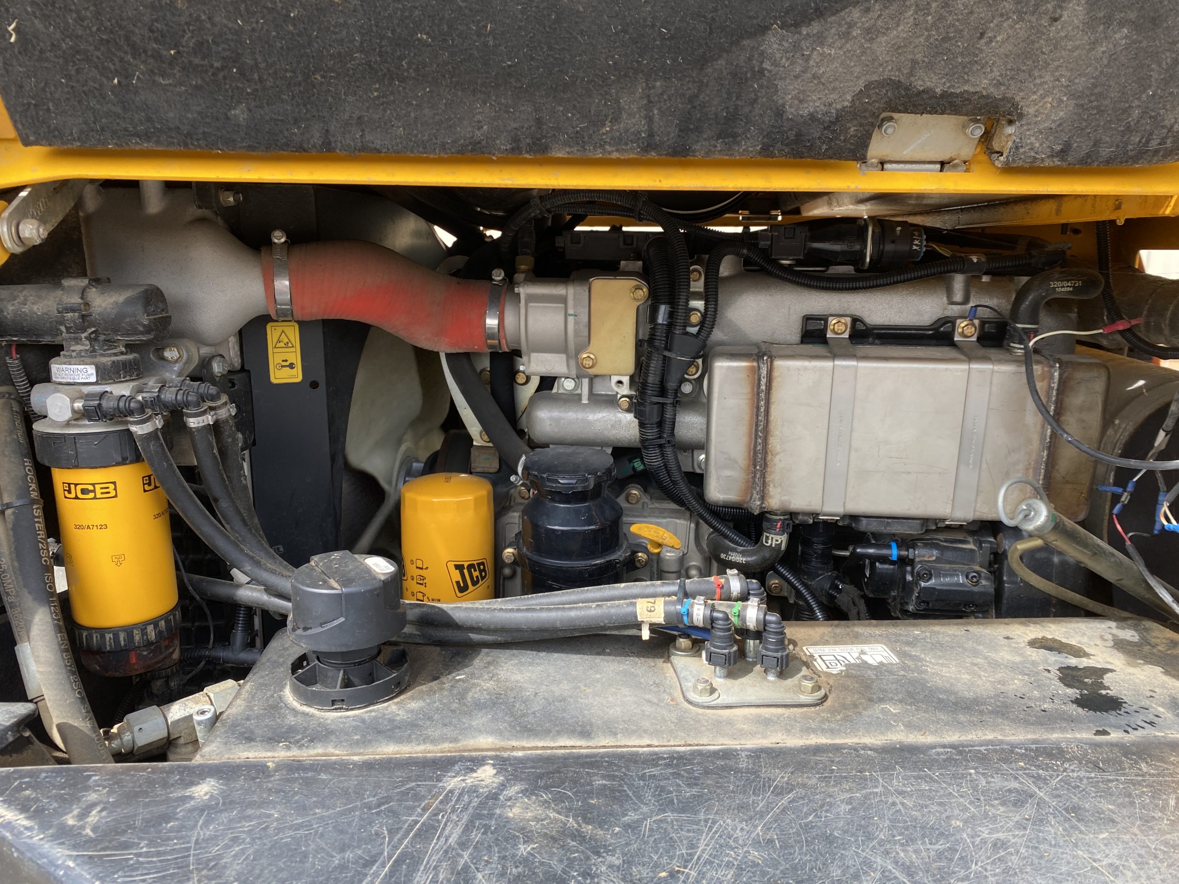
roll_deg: +0.1
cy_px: 442
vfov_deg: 53.1
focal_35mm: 26
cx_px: 590
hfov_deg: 67.3
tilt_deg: -10.9
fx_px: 886
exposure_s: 1/380
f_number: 1.8
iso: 32
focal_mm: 4.25
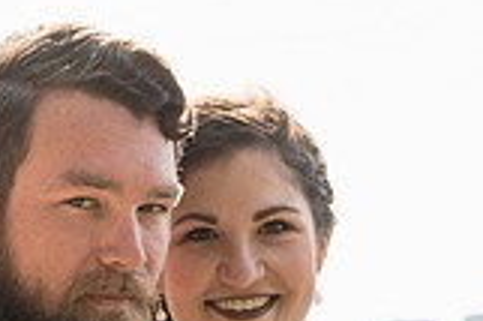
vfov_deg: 3.5
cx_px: 267
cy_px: 362
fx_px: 5200
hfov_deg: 5.3
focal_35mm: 388
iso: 200
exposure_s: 1/1250
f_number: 9
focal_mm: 70
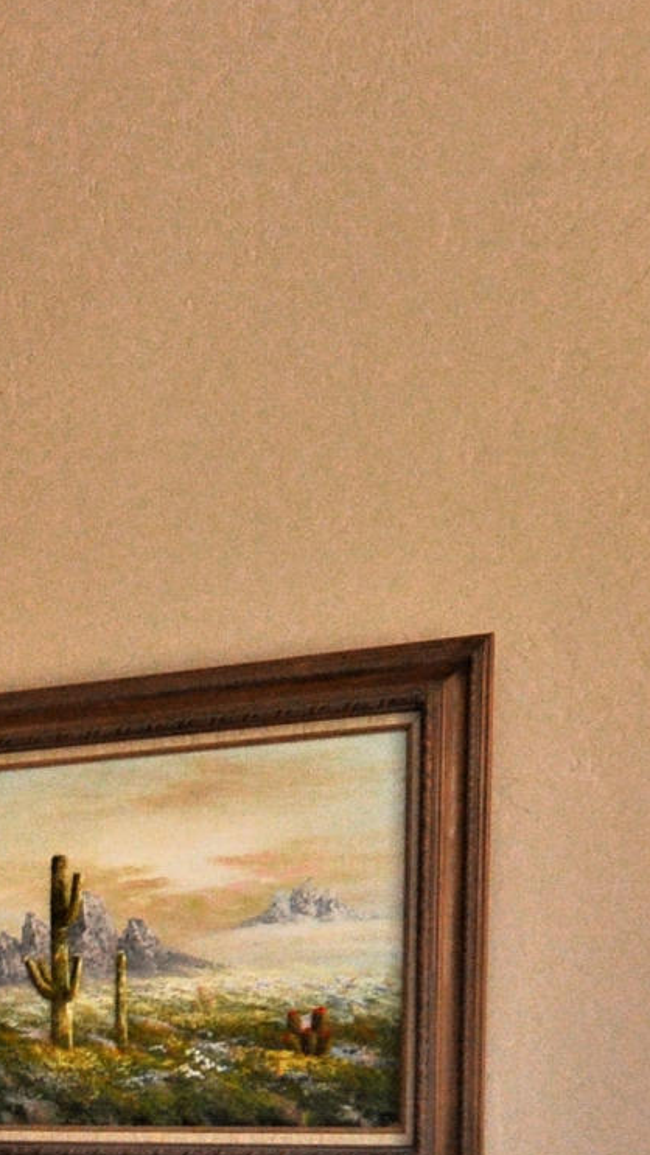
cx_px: -398
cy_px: 1332
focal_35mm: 76
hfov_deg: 14.5
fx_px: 2328
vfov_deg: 25.4
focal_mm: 12
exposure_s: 1/60
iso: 720
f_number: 4
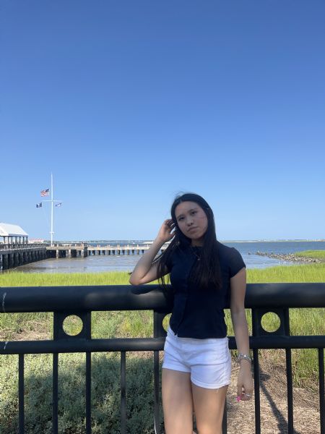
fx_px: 325
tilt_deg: +3.5
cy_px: 217
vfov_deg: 67.3
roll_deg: +1.8
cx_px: 162
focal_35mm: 26
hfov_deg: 53.1
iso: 50
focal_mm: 5.1
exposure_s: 1/2899
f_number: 1.6
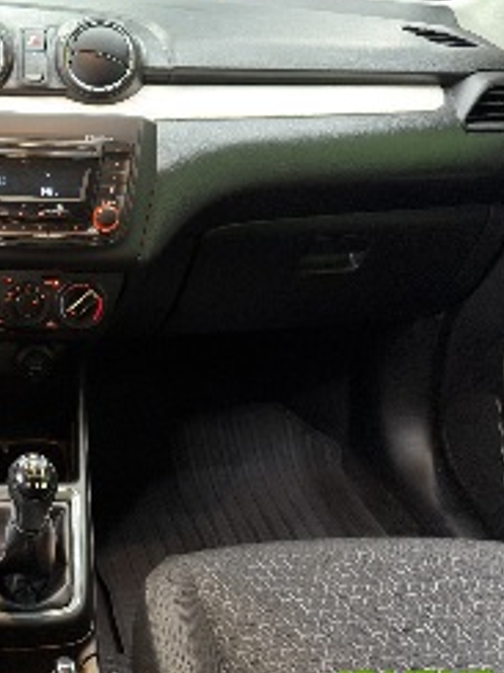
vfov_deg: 45.8
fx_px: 796
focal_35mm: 41
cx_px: -30
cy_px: 345
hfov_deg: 31.7
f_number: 1.78
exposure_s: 1/25
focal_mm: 6.76
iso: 640
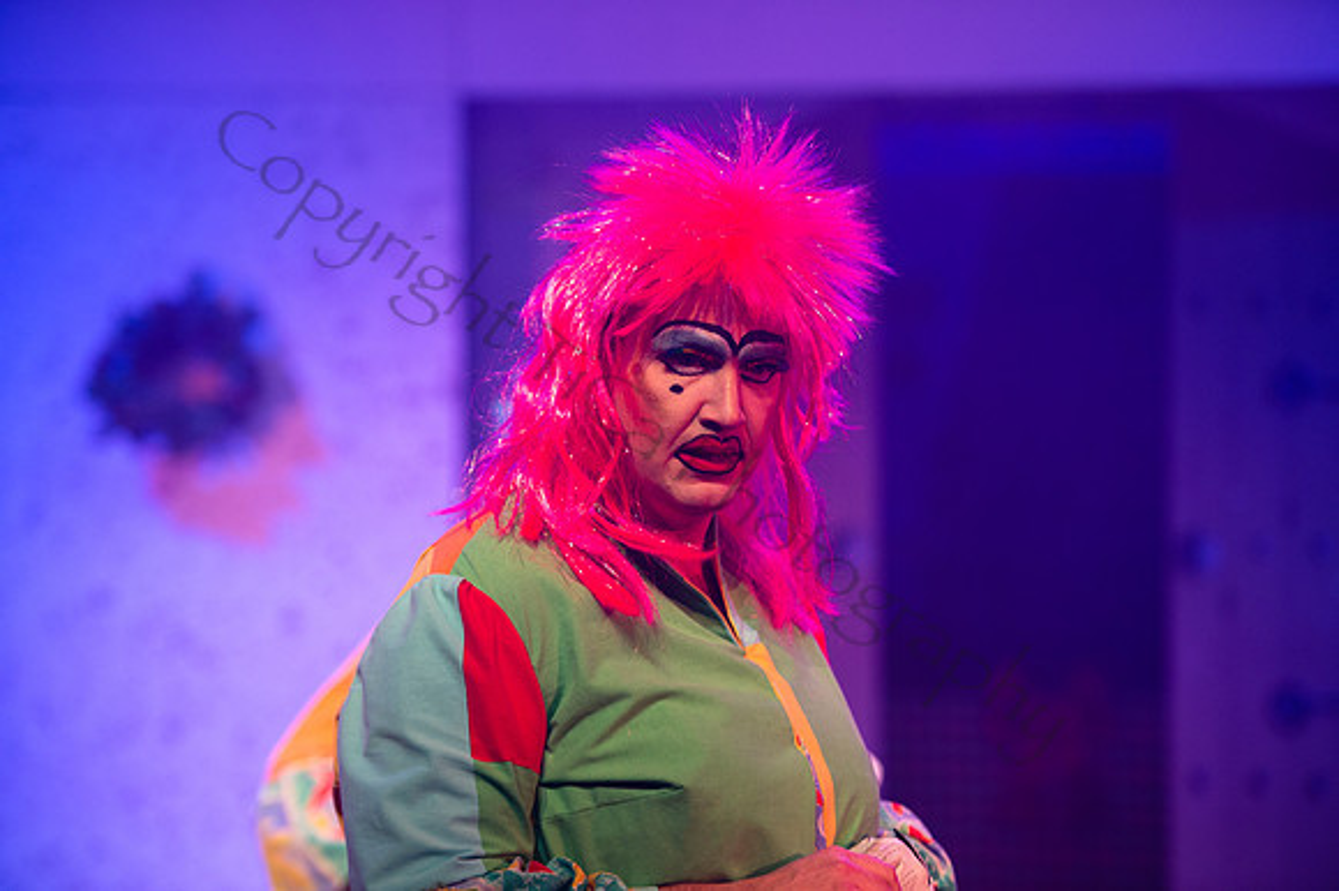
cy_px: 446
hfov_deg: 16.8
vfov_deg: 11.2
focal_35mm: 122
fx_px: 4535
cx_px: 670
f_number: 2.8
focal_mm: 122
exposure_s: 1/320
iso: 1000
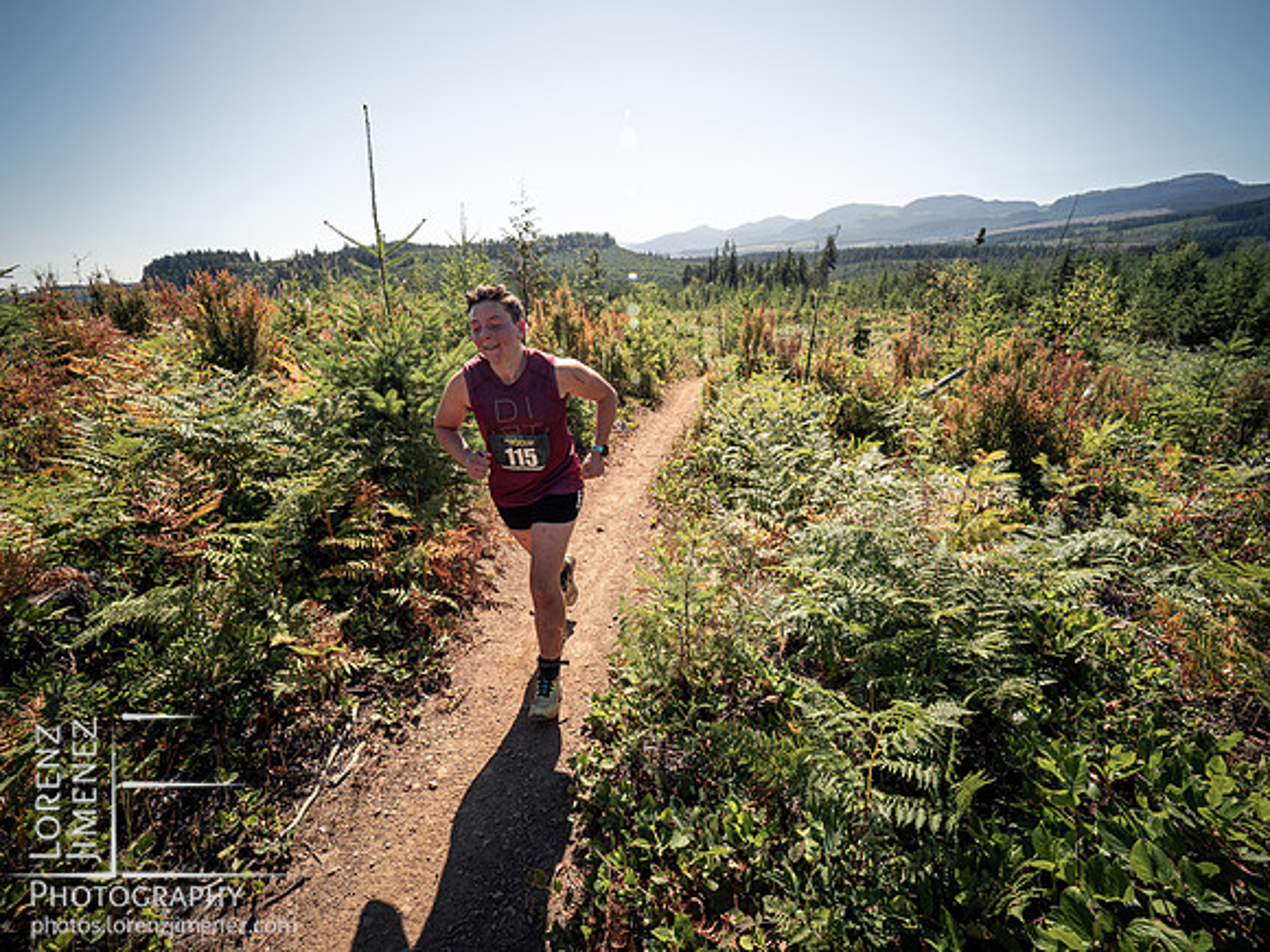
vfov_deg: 85.7
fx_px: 514
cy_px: 476
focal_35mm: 14
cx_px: 635
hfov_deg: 102.1
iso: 200
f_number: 4
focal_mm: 7
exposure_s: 1/1000
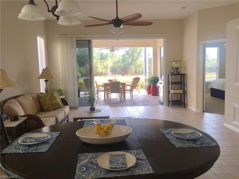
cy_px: 90
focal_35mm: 29
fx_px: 200
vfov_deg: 48.2
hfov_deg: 61.7
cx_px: 120
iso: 40
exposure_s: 1/120
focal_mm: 4.15
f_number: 2.2
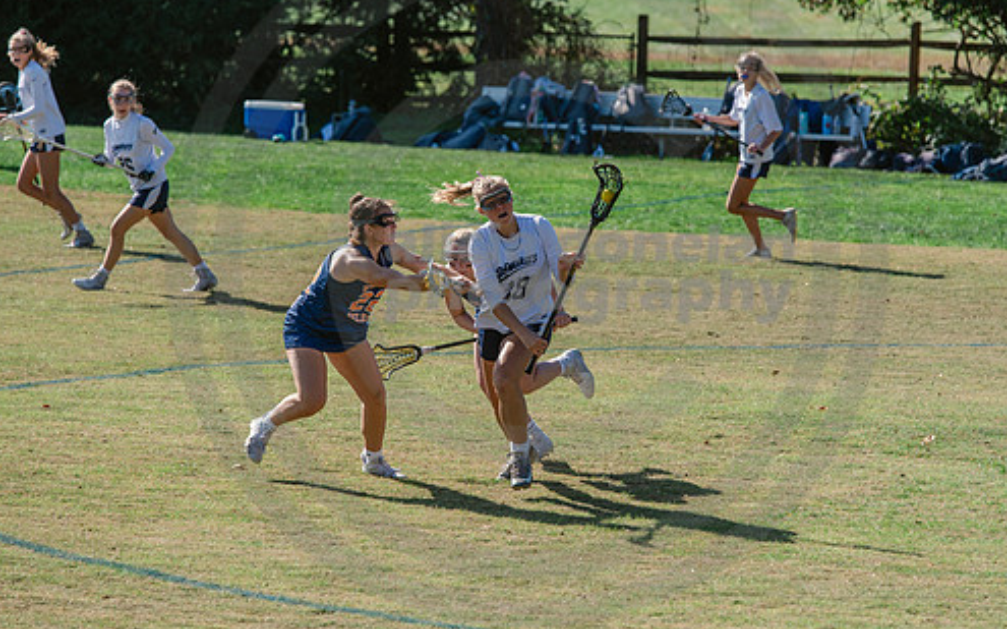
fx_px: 6557
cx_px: 527
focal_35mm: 239
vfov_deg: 5.5
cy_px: 266
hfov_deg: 8.8
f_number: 4.5
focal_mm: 200
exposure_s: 1/1250
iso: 250
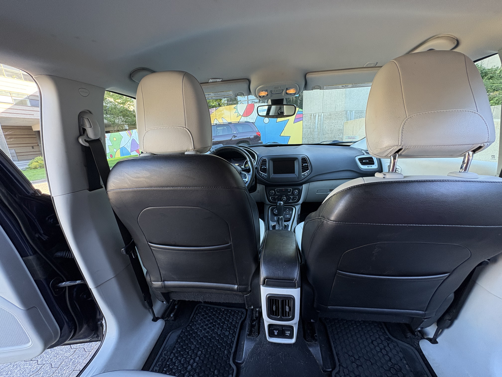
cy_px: 188
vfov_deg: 85.7
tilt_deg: -13.9
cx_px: 251
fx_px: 203
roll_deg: +3.4
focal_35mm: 14
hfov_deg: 102.1
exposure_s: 1/90
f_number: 2.2
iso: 200
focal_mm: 2.22
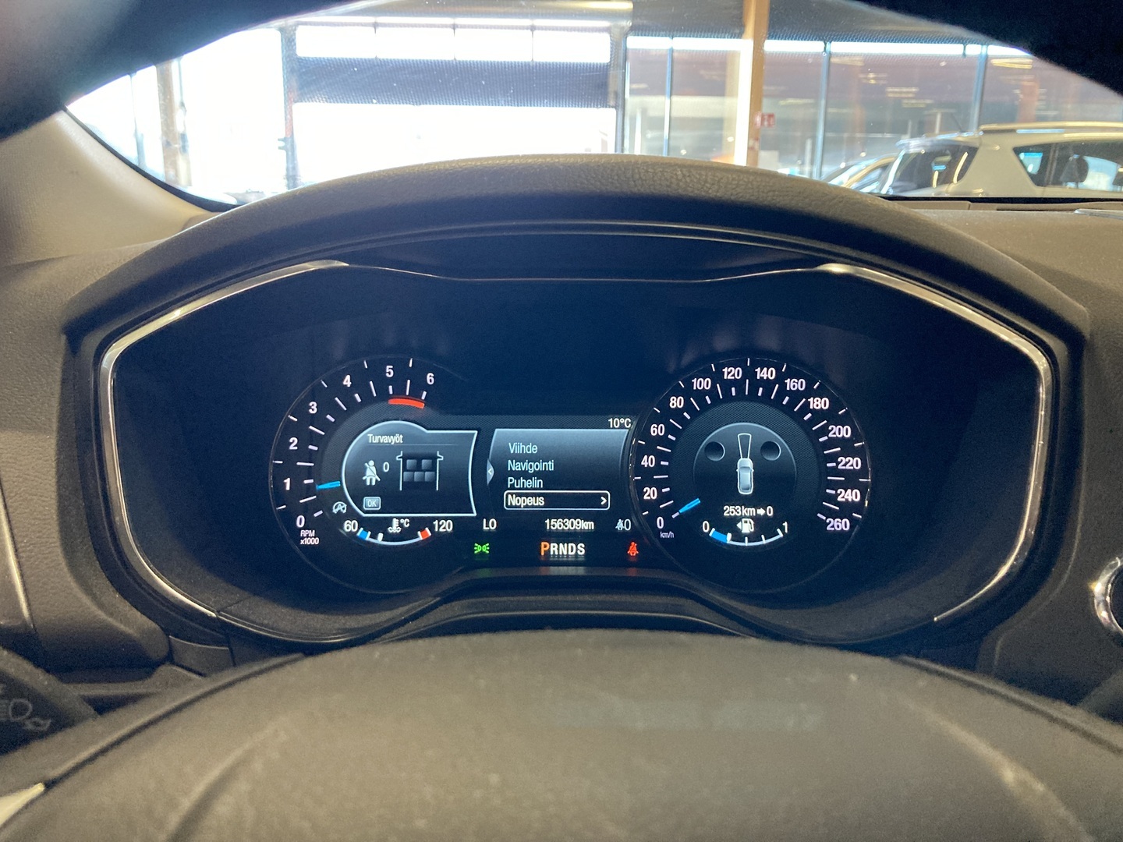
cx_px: 562
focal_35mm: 28
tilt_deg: -13.0
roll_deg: -1.7
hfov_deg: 63.4
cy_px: 421
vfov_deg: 49.7
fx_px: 908
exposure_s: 1/36
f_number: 1.8
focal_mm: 3.99
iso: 400
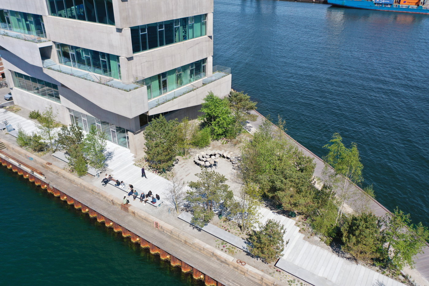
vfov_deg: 46.4
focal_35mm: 28
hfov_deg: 65.5
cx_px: 214
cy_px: 143
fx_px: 334
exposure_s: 1/2000
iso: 100
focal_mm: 10.26
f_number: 2.8
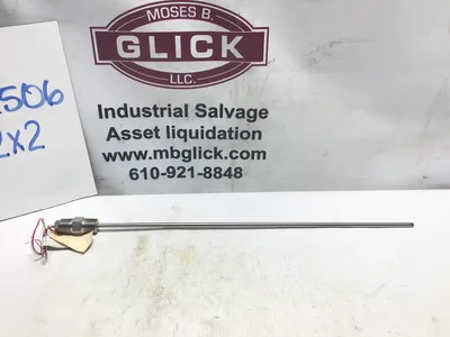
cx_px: 225
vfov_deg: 45.4
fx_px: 403
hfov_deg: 58.4
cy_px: 168
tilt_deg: -30.4
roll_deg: -2.1
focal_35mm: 31
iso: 25
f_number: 2.4
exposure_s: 1/133
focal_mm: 3.3
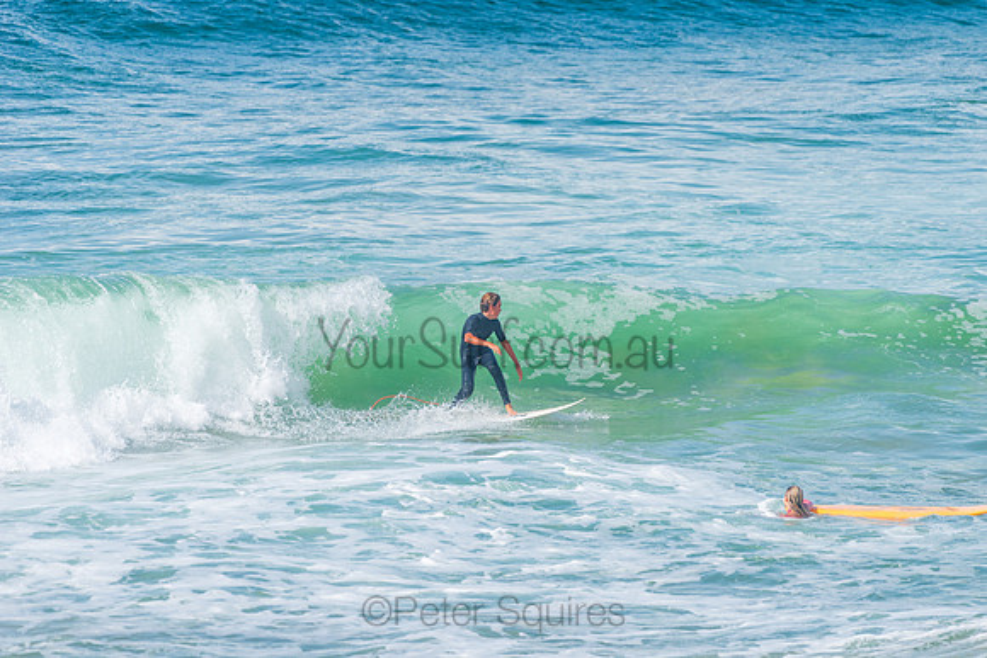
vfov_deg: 2.8
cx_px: 494
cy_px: 329
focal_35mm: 500
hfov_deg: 4.1
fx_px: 13711
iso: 200
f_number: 5.6
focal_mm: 500
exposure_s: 1/2000
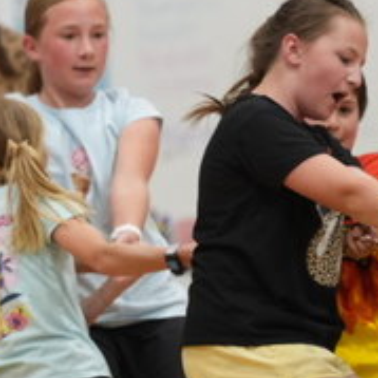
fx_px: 9896
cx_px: 173
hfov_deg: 2.2
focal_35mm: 801
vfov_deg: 2.2
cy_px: 65
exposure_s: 1/200
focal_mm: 165
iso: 2000
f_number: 2.8
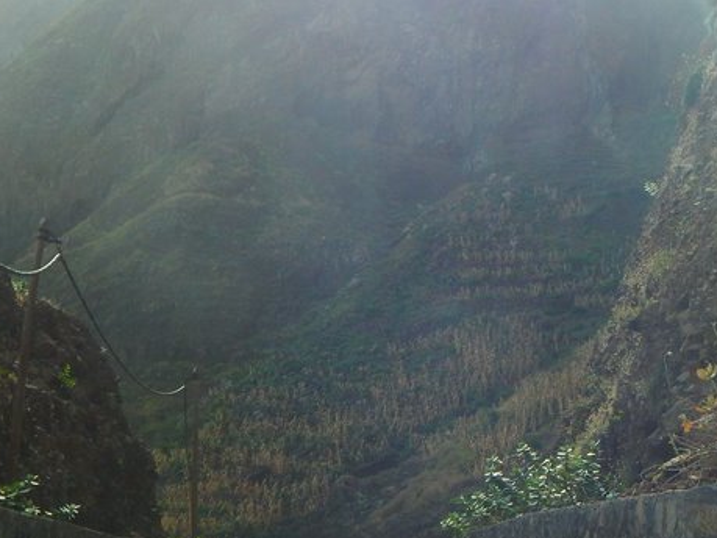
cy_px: 249
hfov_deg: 20.3
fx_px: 1988
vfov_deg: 15.4
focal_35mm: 96
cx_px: 525
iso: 125
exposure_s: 1/800
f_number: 3.6
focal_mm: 7.7
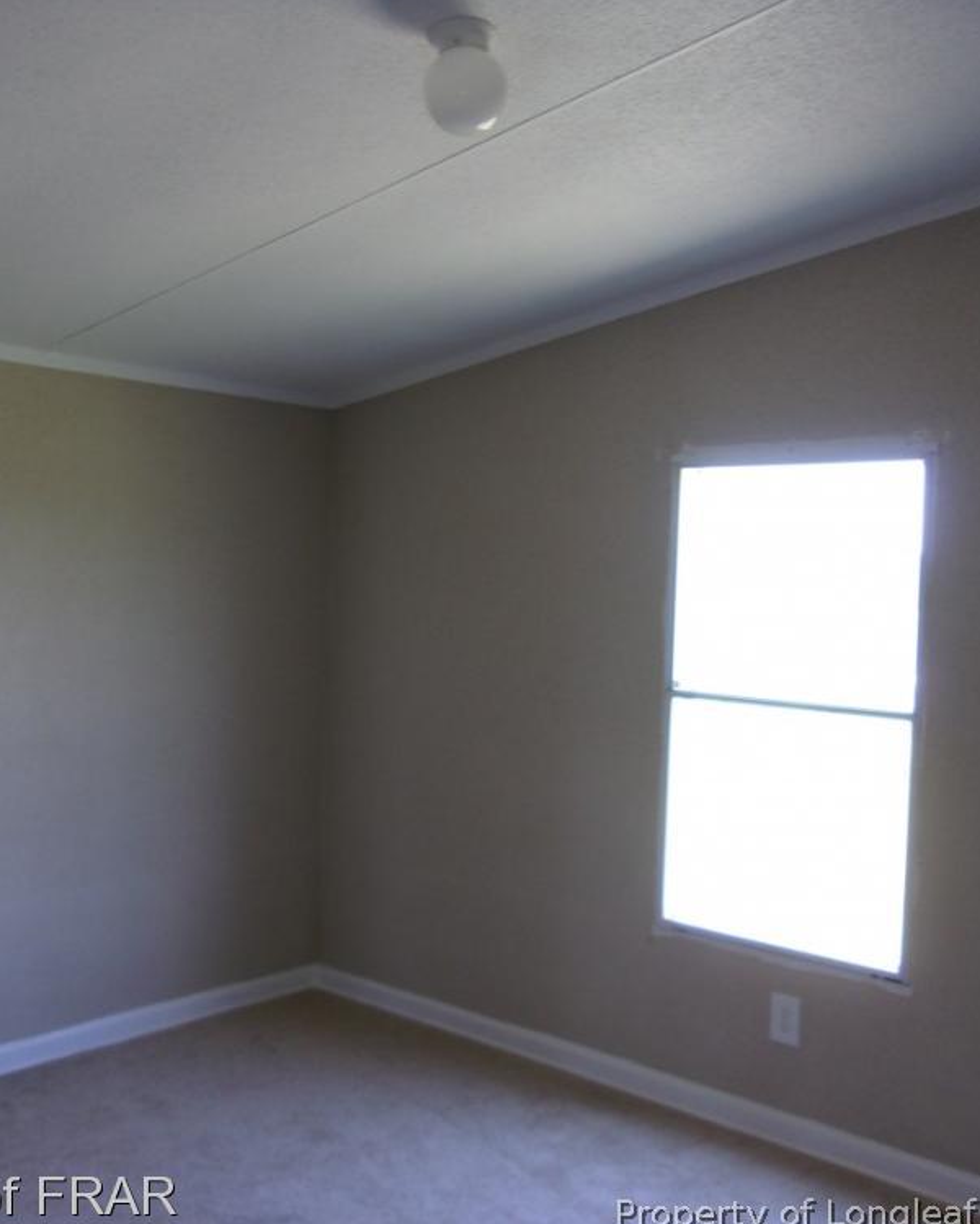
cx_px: 573
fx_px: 1305
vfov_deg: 50.3
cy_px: 614
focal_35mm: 36
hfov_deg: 41.0
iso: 87
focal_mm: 4.9
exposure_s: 1/34
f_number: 3
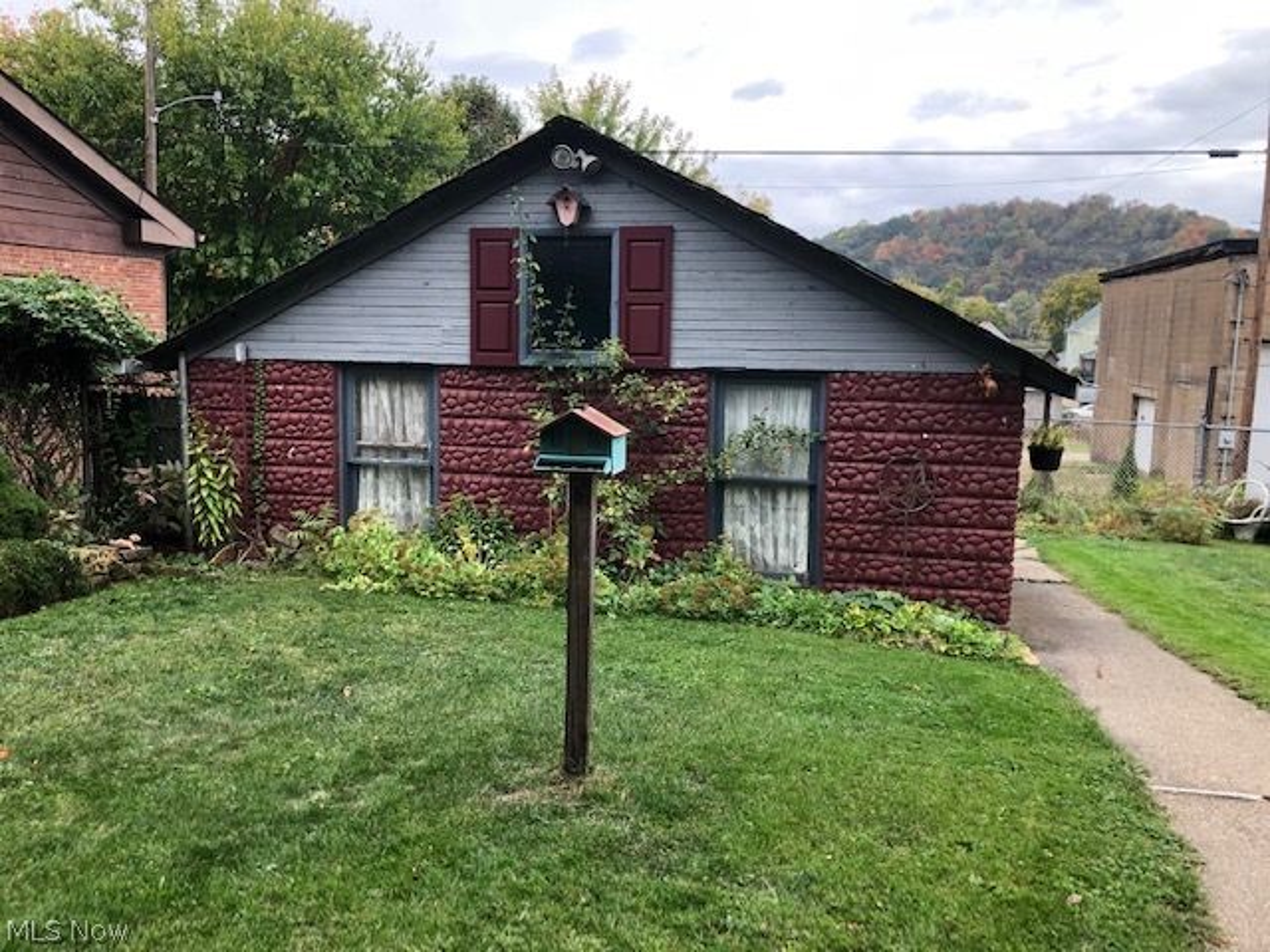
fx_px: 1027
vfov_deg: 49.7
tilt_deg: -8.8
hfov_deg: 63.4
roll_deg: -2.7
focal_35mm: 28
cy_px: 476
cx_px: 635
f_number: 1.8
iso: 32
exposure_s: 1/120
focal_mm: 3.99
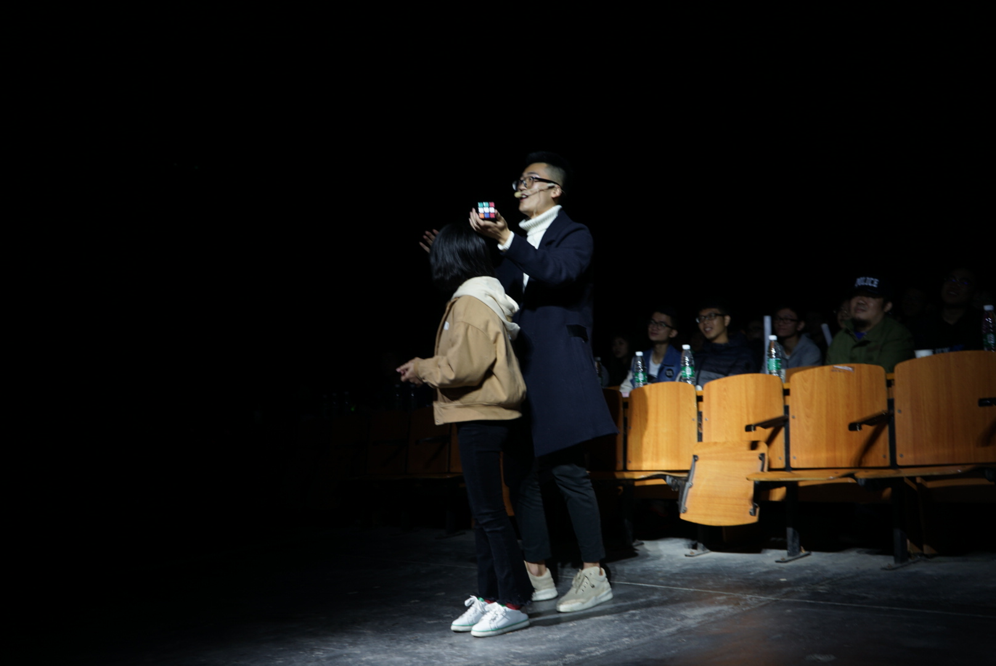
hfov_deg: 51.9
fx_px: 1024
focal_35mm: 37
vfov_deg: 36.0
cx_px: 498
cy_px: 333
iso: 160
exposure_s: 1/60
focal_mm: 37
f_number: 4
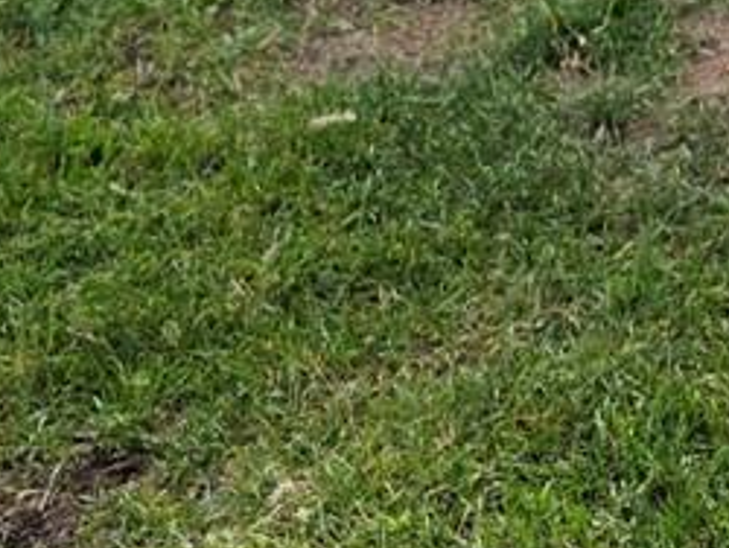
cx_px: 1166
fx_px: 3099
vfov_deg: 8.3
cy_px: -1163
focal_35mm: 147
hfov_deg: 12.6
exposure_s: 1/2333
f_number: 1.7
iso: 80
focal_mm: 6.3
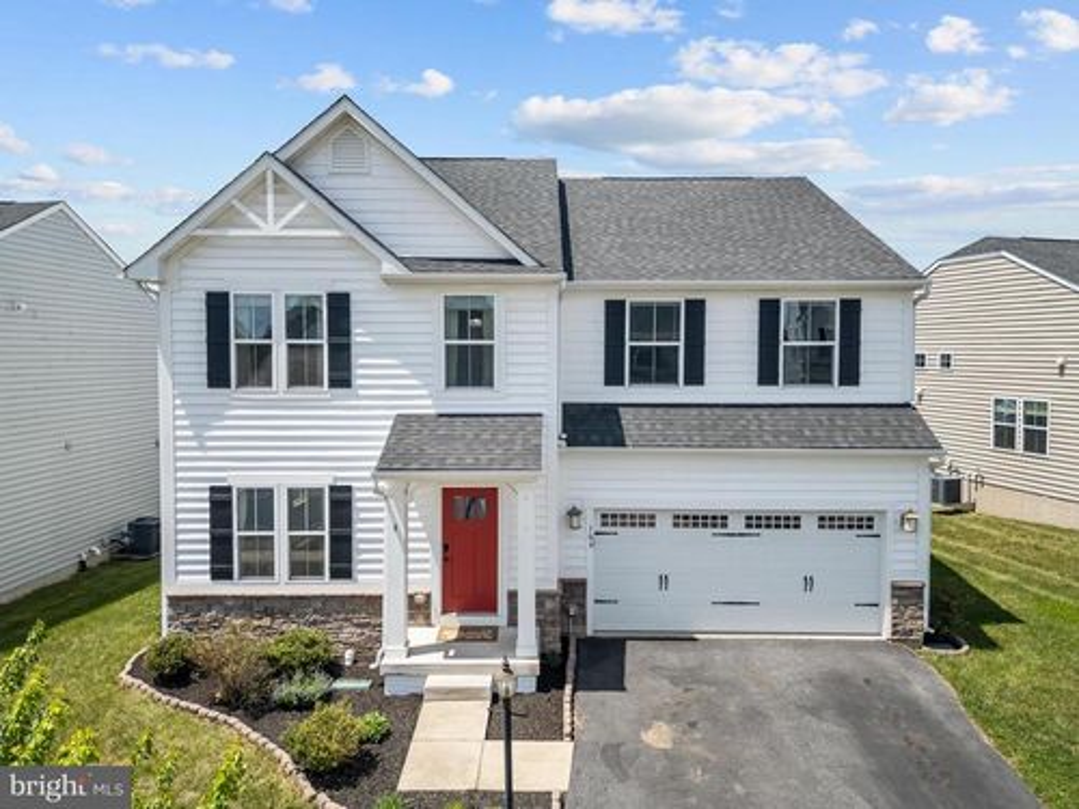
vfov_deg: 56.8
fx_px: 748
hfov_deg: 71.6
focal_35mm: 24
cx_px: 540
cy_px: 404
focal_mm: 6.72
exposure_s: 1/4000
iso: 140
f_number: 1.7
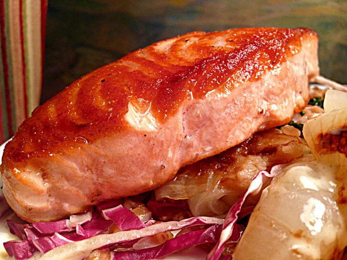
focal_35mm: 33
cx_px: 174
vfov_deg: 42.9
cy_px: 130
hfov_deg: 55.4
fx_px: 331
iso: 100
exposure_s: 1/20
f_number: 2.4
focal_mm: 4.12
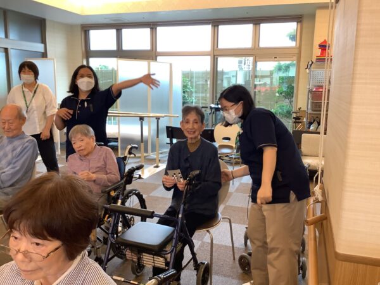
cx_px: 190
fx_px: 340
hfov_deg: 58.4
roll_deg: -0.1
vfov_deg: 45.4
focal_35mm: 31
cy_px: 142
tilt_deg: -10.3
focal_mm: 3.3
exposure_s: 1/60
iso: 125
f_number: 2.4
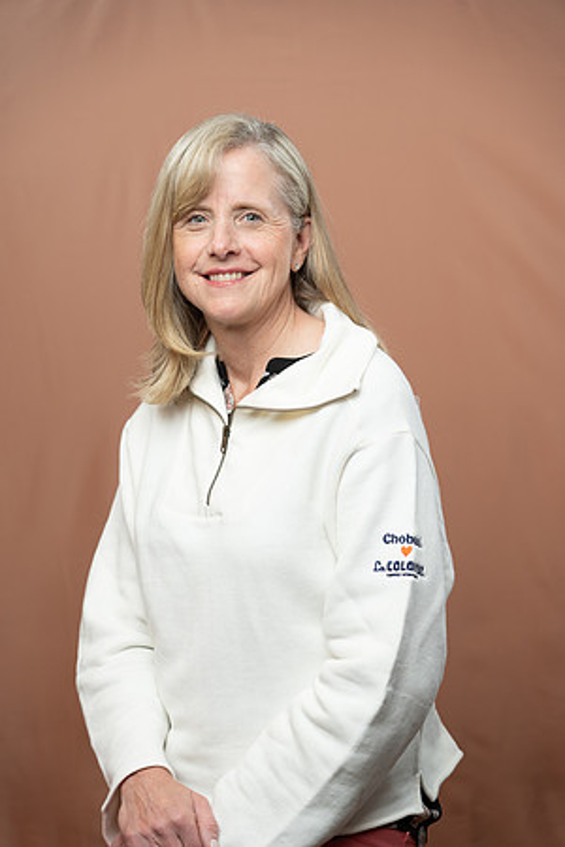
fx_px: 2024
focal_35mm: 86
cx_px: 282
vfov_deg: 23.6
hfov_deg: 15.9
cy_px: 424
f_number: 4
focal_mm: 86
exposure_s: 1/160
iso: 320
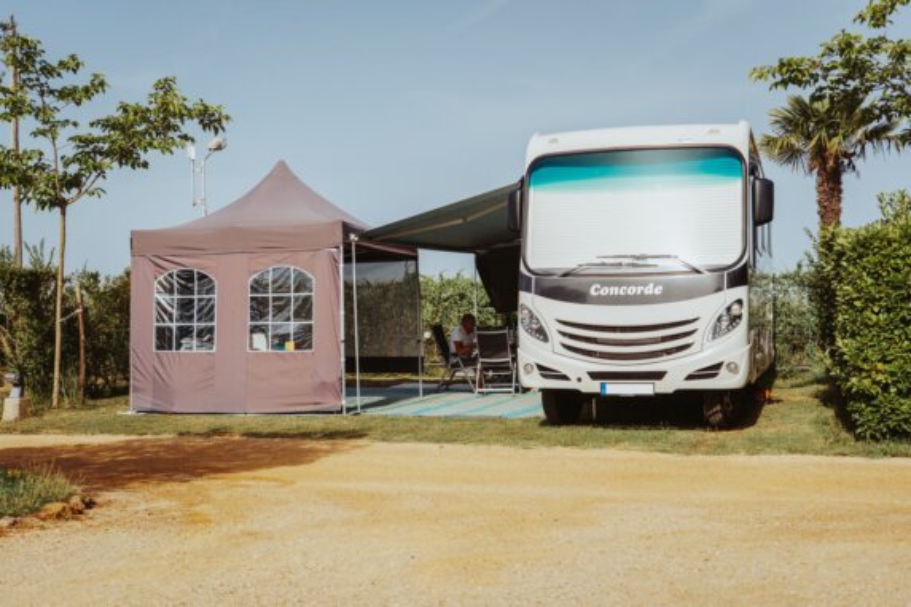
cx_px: 456
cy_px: 304
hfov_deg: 45.4
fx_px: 1088
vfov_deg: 31.2
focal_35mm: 43
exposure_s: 1/1000
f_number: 4.5
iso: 100
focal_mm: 43
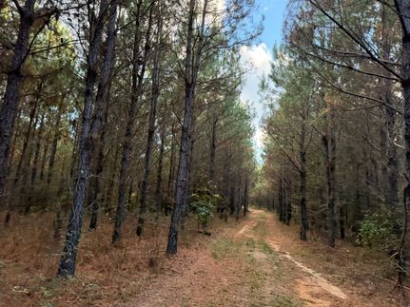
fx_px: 284
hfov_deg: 71.6
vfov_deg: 56.8
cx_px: 205
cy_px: 154
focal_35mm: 24
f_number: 1.78
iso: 200
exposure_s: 1/129
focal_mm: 6.76
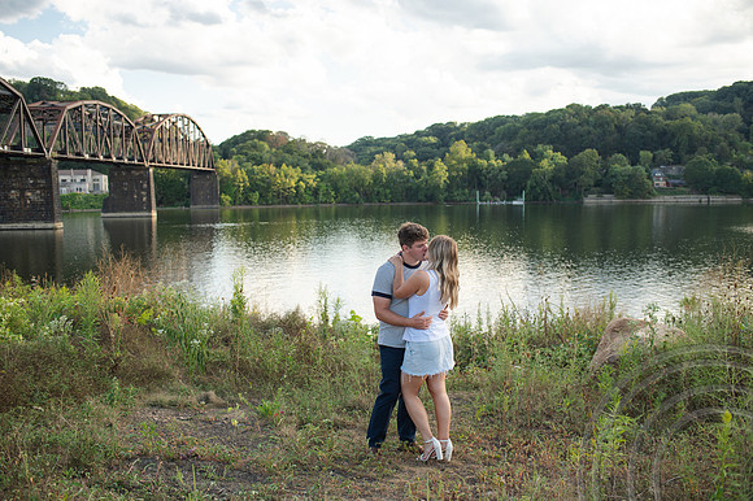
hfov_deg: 54.5
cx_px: 376
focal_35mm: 35
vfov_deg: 37.8
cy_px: 250
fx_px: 732
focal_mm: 35
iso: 200
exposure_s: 1/1250
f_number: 3.2
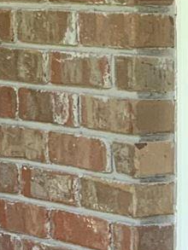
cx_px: 326
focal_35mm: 228
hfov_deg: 6.4
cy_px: 369
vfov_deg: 8.5
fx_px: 1650
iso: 32
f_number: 1.8
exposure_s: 1/122
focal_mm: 3
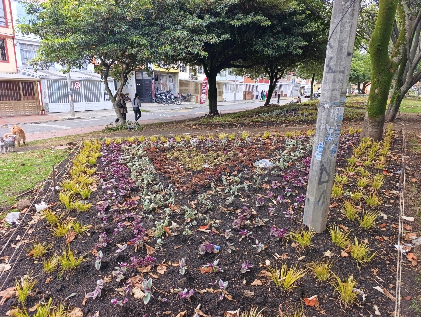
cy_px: 158
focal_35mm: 23
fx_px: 280
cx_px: 210
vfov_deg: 59.0
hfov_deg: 73.8
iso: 100
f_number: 1.6
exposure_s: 1/120
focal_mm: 6.14
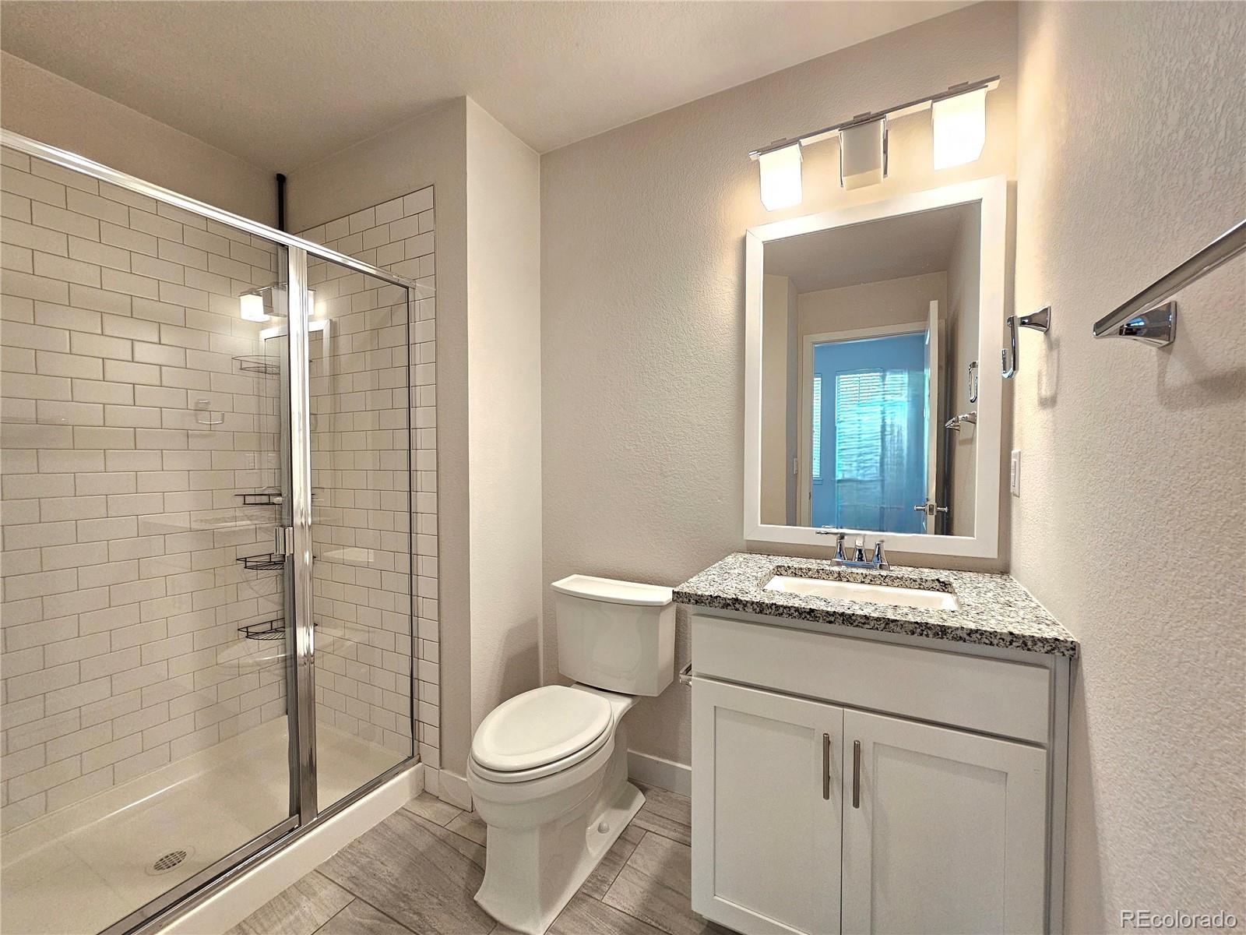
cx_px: 623
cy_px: 468
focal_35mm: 13
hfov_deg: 106.2
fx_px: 468
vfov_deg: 89.9
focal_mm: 2.2
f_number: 2.2
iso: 250
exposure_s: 1/60.2
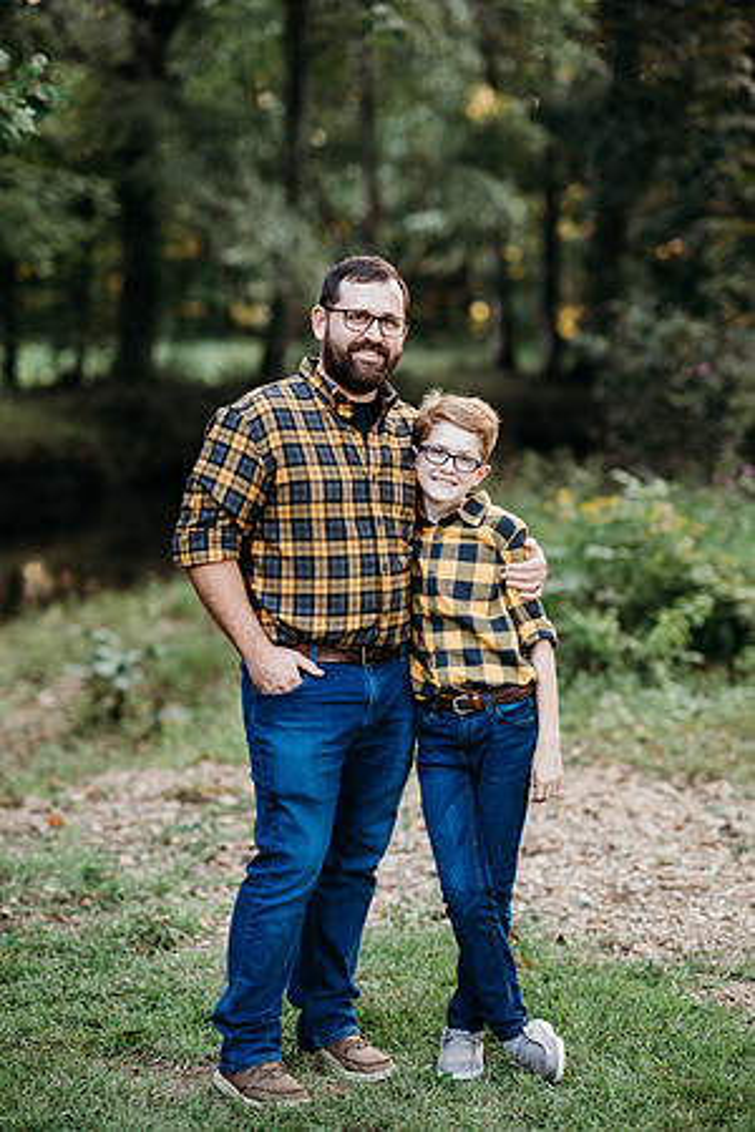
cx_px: 378
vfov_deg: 23.9
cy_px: 566
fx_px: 2674
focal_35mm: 85
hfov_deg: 16.1
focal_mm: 85
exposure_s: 1/200
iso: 200
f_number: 2.2
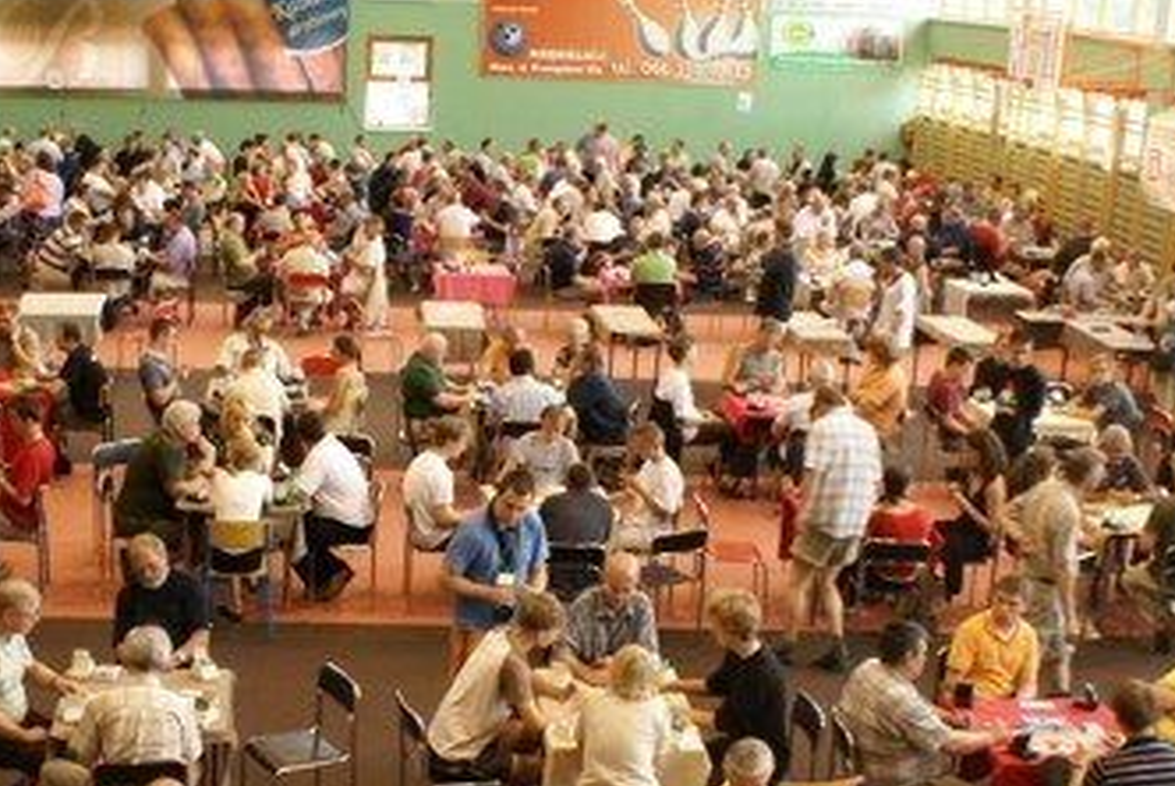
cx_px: 375
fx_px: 1862
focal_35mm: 57
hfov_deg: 34.6
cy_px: 570
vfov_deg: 23.6
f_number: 5.6
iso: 400
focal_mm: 18
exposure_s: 1/30
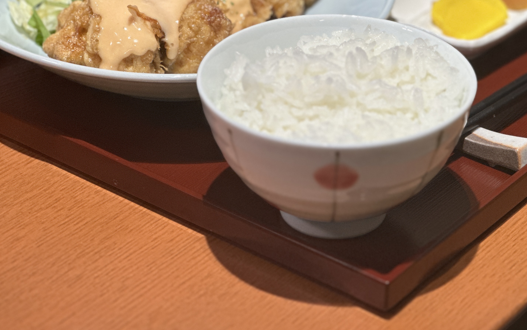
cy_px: 58
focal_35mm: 115
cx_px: 324
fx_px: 1652
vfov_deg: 11.3
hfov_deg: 18.1
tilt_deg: -27.6
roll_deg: -1.6
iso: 125
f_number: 2.8
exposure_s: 1/60
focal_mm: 9
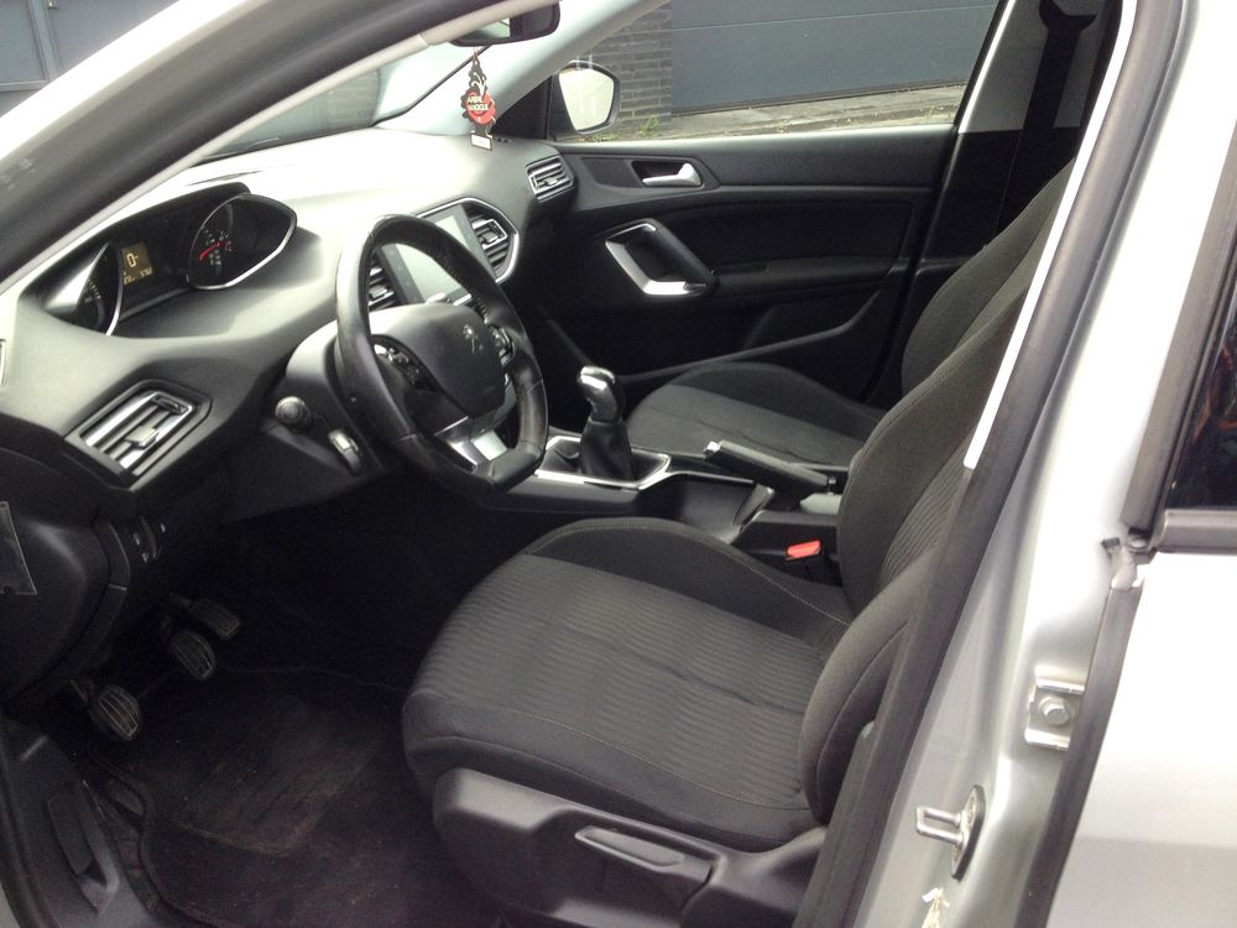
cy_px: 464
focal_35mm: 35
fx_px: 1251
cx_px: 618
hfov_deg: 52.6
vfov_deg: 40.7
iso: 64
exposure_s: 1/120
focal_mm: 4.28
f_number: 2.4
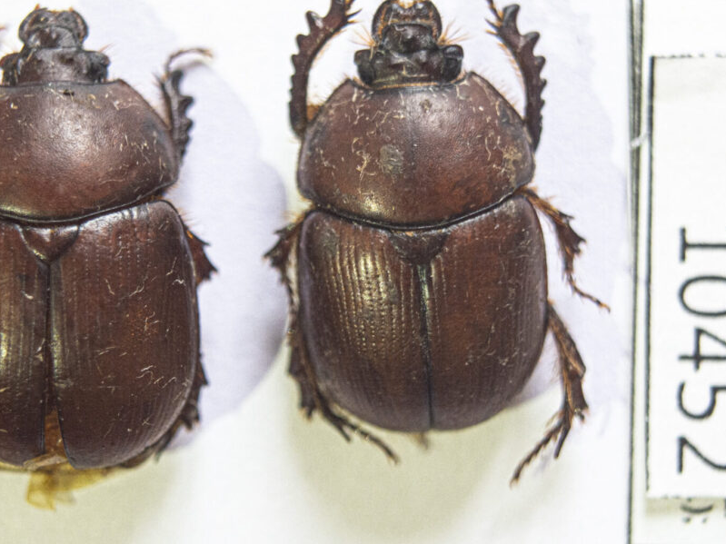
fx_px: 2726
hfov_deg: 15.2
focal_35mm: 130
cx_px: 331
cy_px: 242
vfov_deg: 11.4
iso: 640
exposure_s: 1/60
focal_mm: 48
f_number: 5.3
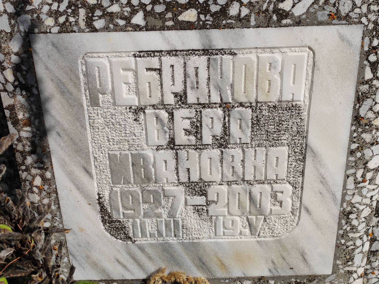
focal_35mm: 25
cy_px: 142
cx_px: 190
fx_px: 274
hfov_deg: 69.4
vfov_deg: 54.9
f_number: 1.79
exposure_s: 1/1173
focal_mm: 4.7
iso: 50
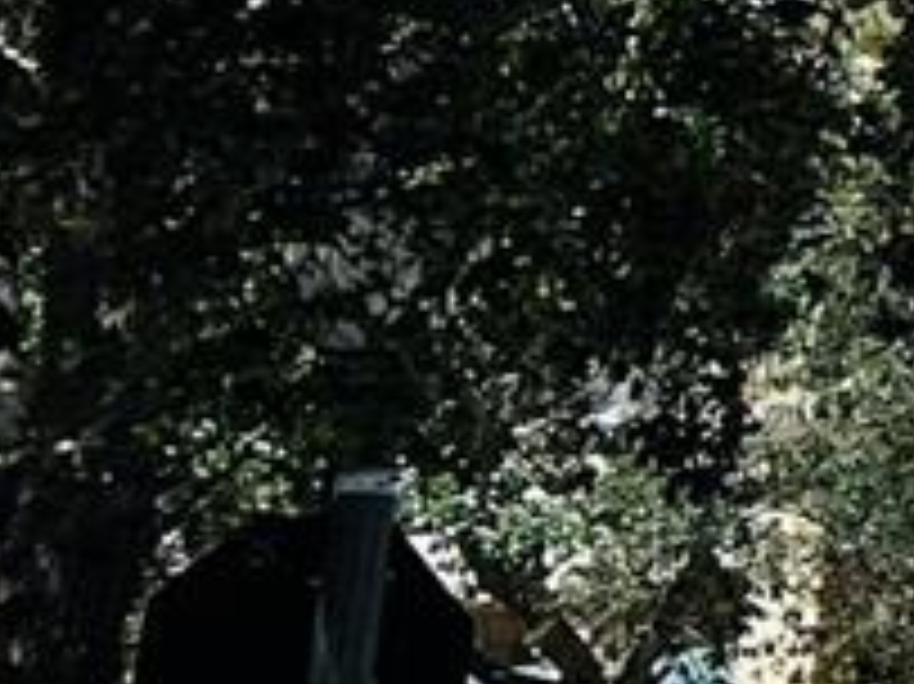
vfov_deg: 7.1
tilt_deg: +14.2
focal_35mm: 205
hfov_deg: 7.4
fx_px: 5410
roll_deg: +0.7
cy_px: -502
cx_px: 3476
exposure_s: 1/5319
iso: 50
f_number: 1.5
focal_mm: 5.7
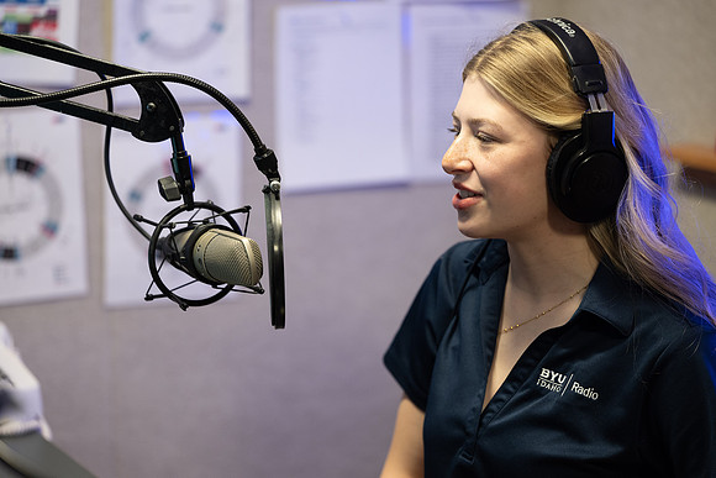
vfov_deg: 12.5
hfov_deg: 18.6
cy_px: 239
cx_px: 358
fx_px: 2188
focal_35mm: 110
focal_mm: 110
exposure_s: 1/125
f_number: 2.8
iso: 1250
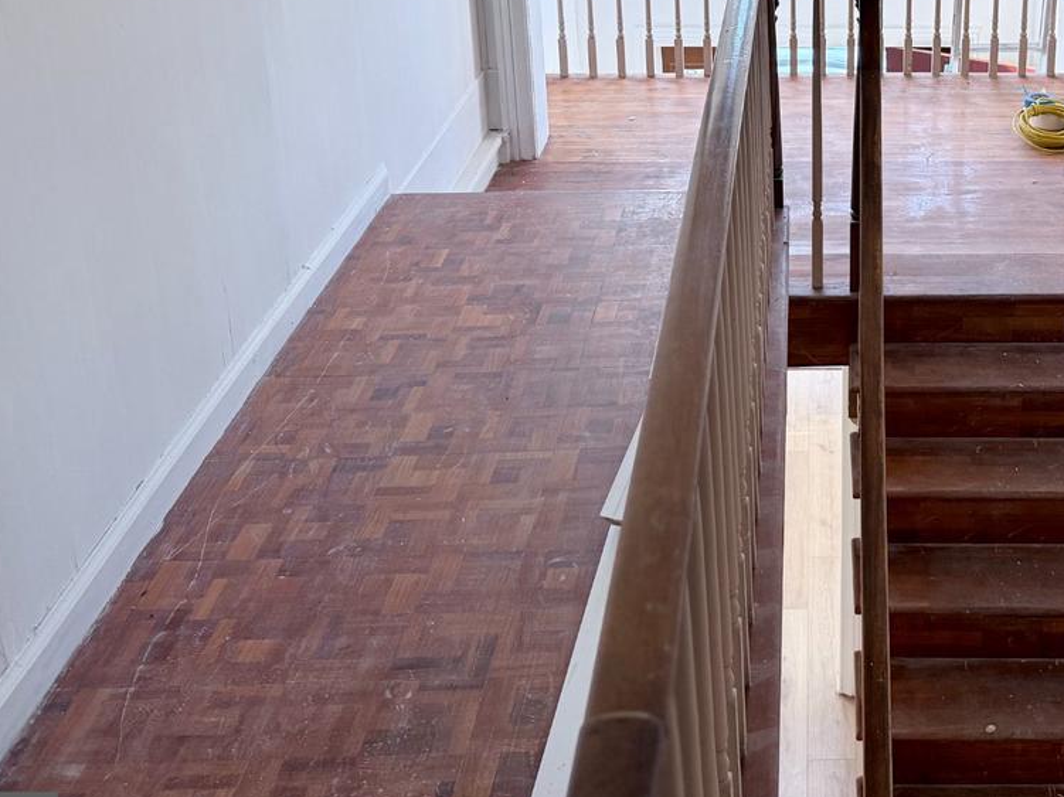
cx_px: 829
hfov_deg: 39.8
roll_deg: -0.1
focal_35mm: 46
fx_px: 1414
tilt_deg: -19.5
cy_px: 109
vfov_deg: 30.4
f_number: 1.78
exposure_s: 1/120
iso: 250
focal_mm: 6.76
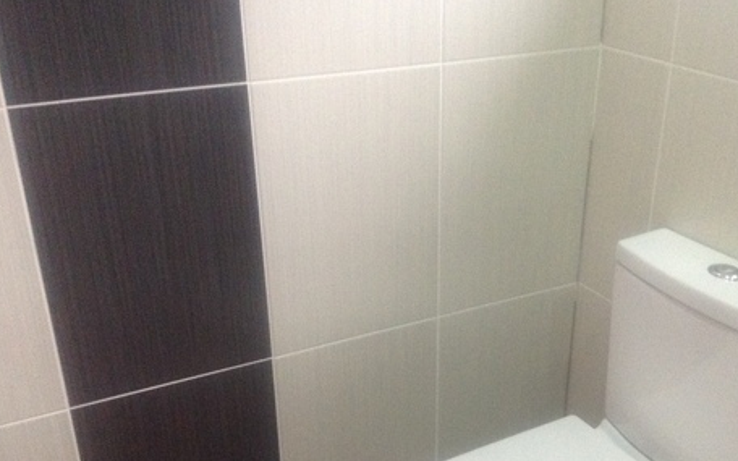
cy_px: 333
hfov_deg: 43.3
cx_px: 434
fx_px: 925
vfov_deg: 27.7
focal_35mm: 46
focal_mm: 3.3
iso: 250
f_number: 2.4
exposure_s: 1/20
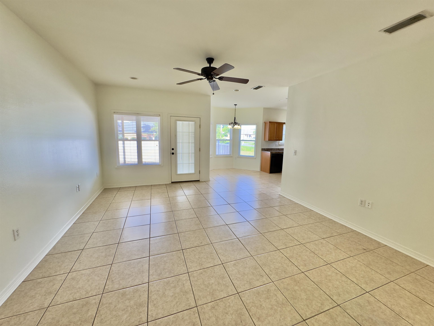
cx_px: 217
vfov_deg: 85.7
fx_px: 176
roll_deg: -1.5
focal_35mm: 14
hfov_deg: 102.1
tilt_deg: -8.8
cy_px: 163
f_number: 2.2
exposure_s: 1/120
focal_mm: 2.22
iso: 250
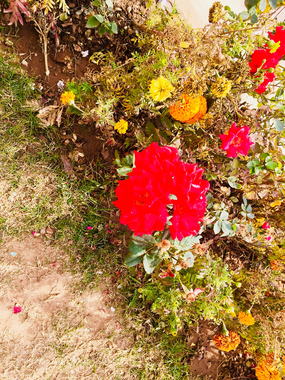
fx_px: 318
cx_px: 142
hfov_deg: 48.2
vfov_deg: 61.7
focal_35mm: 29
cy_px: 190
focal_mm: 4.15
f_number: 2.2
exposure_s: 1/482
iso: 32
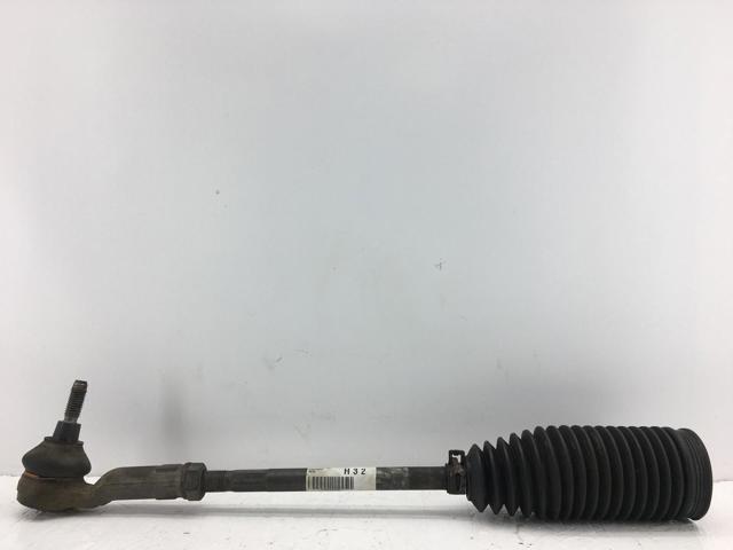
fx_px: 614
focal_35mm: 29
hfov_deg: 61.7
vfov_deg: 48.2
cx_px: 366
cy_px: 275
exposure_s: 1/248
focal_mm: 4.15
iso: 25
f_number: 2.2
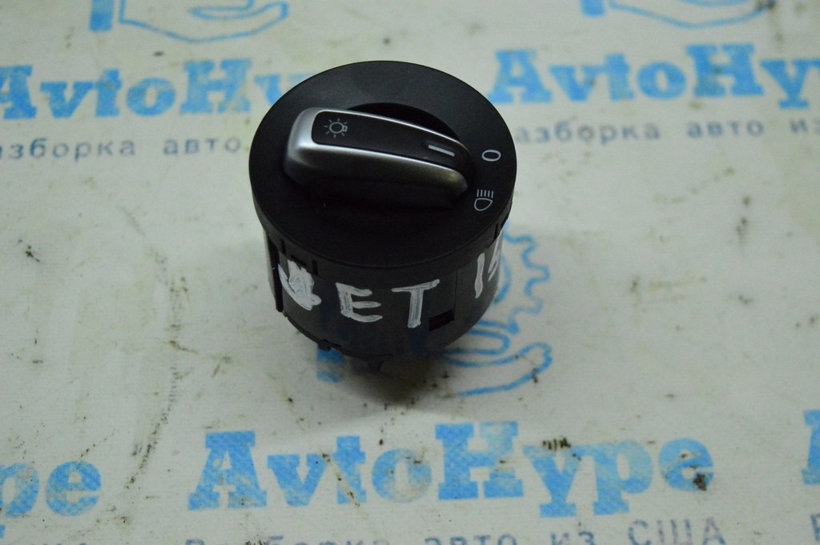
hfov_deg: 31.9
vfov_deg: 21.5
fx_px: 1434
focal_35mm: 63
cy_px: 272
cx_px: 410
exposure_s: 1/1000
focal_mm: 42
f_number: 5
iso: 6400
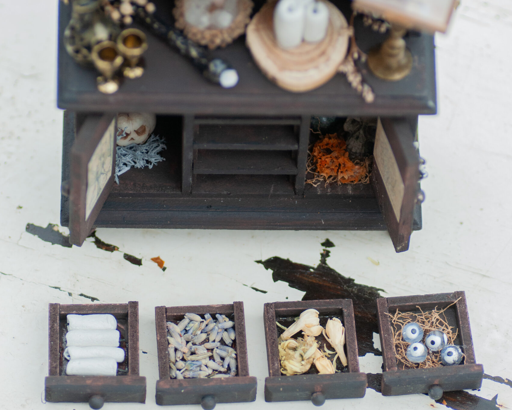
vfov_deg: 8.1
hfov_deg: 10.1
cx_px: 256
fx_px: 2894
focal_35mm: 191
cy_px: 290
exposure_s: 1/400
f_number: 4.5
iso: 500
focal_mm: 90
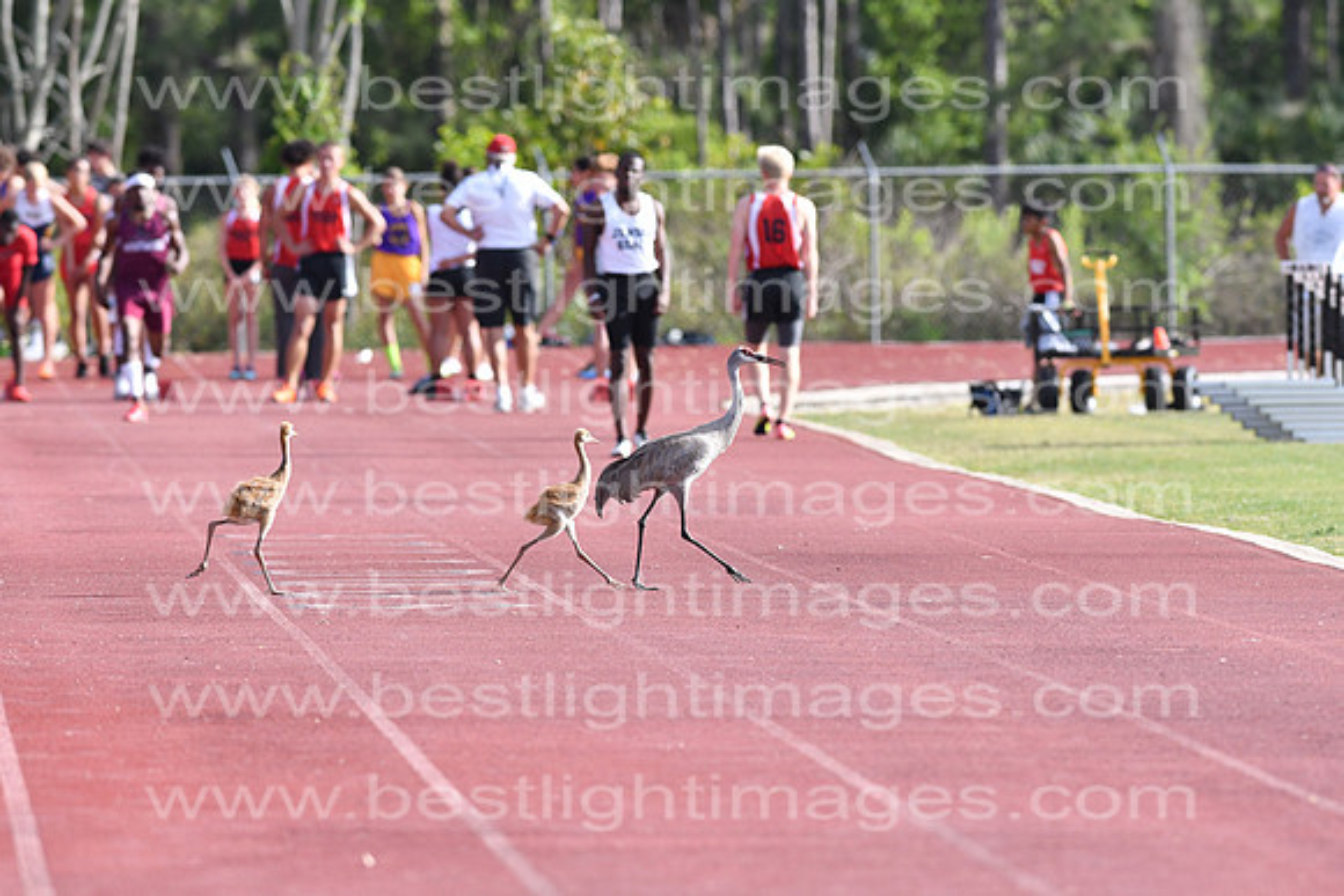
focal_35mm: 450
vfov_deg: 3.1
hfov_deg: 4.6
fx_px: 16803
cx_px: 672
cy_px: 448
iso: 800
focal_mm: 300
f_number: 5
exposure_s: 1/3200
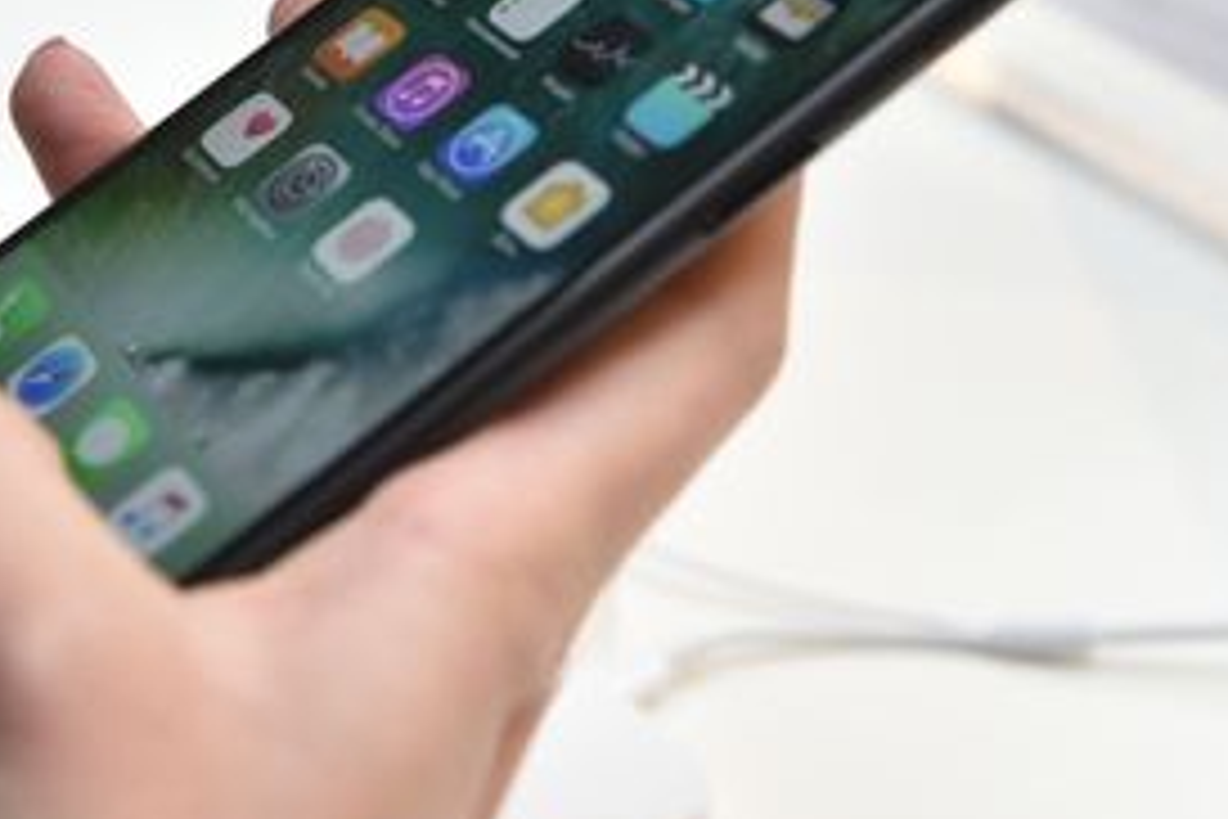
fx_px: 2967
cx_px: 409
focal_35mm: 87
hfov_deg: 23.3
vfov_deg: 15.4
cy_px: -9
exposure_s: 1/400
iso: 1000
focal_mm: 34
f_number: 3.5
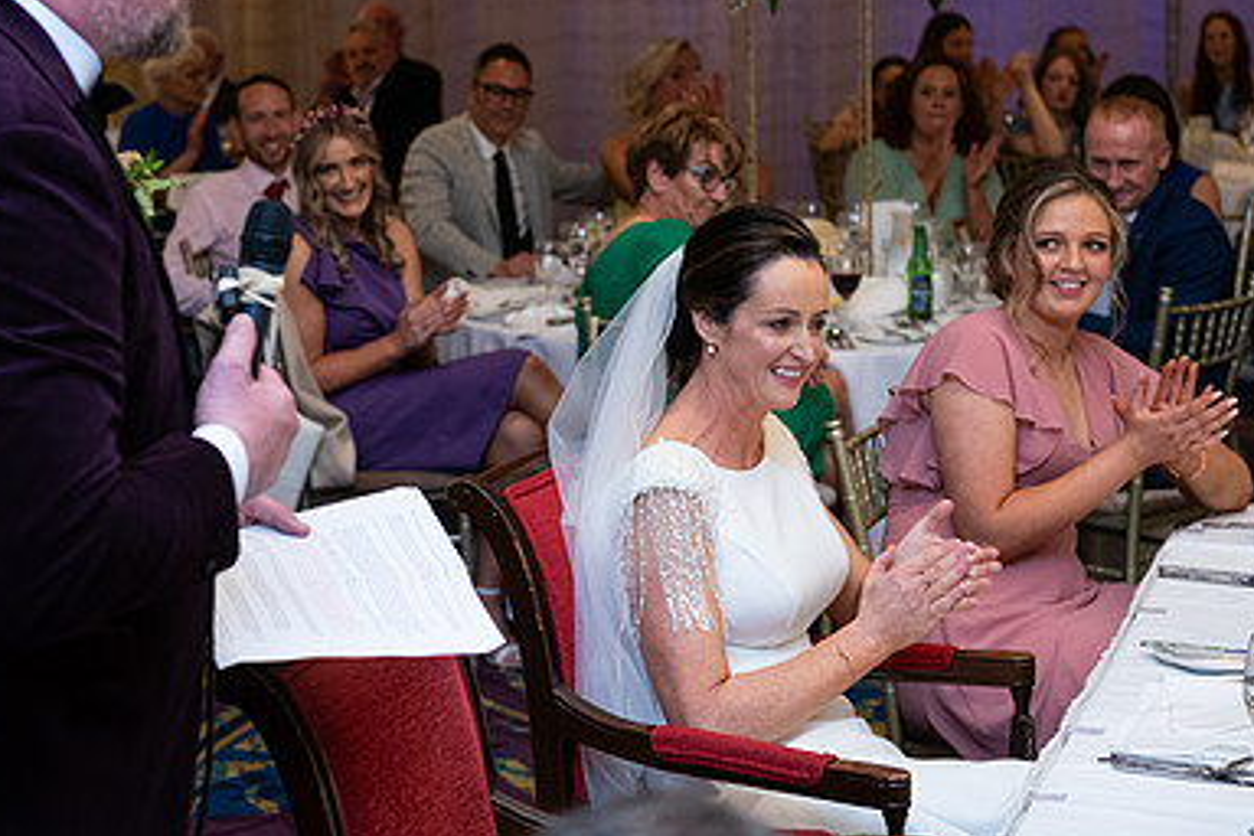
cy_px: 276
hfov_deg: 24.4
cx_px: 483
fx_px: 2891
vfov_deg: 16.4
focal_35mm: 83
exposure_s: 1/160
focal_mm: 55
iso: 800
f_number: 3.5
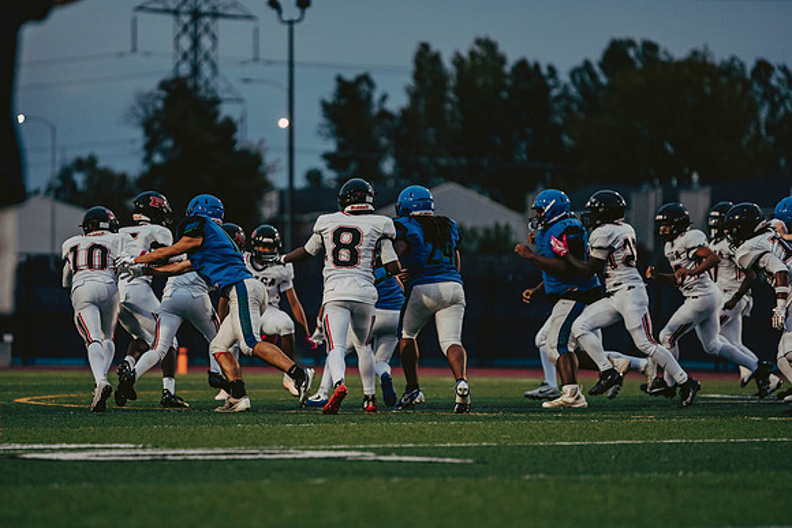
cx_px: 338
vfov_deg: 5.7
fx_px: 5293
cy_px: 303
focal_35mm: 241
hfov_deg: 8.6
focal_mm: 200
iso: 2000
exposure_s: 1/1250
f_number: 2.8
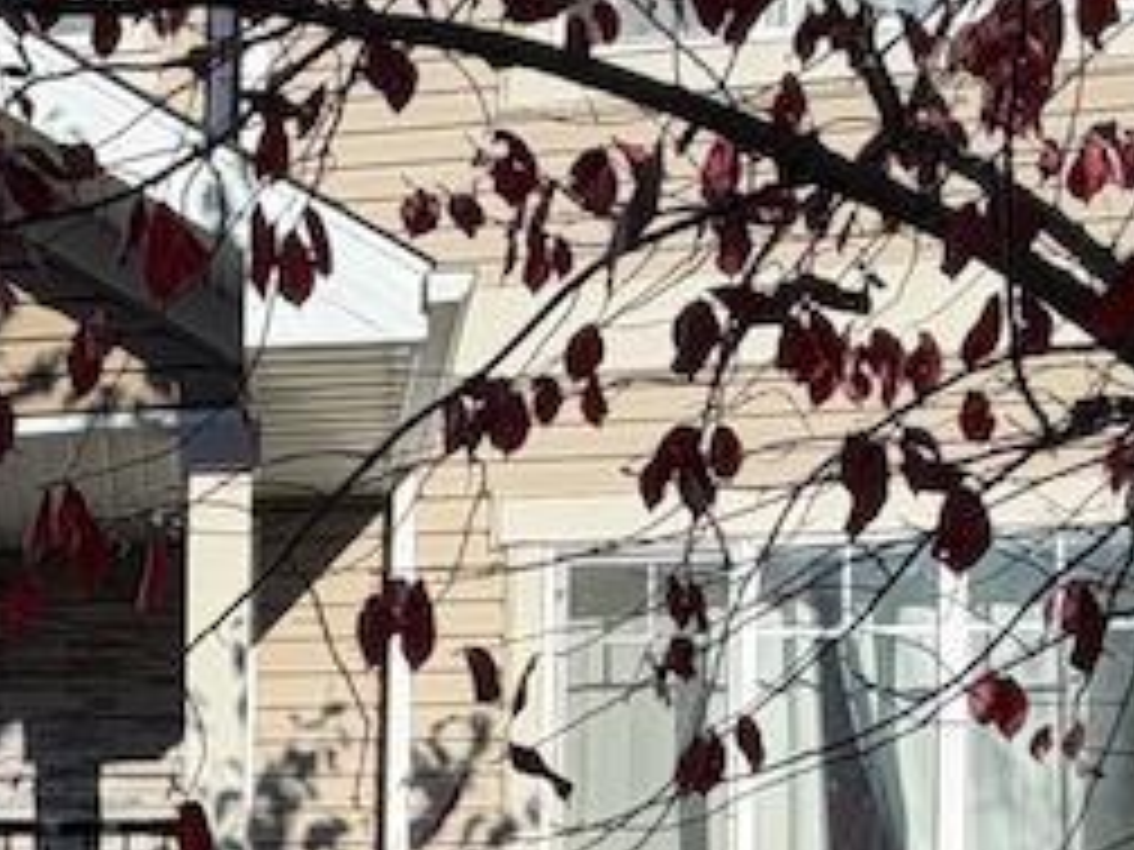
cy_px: 1102
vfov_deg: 19.2
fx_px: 2326
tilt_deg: +1.9
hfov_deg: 24.1
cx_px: -338
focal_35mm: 71
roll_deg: -2.0
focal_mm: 2.22
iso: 25
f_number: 2.2
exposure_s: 1/770
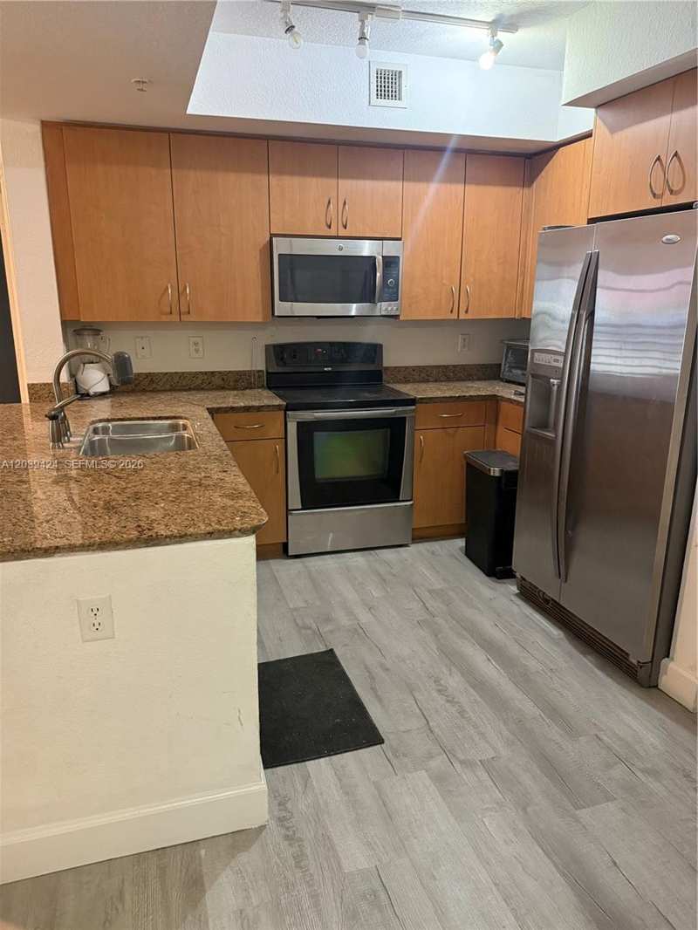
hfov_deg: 56.8
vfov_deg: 71.6
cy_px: 465
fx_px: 645
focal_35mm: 24
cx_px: 349
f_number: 1.78
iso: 500
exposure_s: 1/60
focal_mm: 6.76
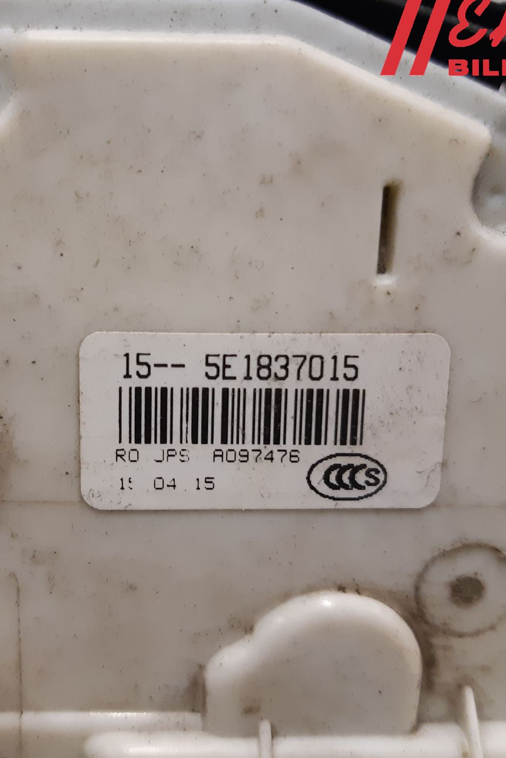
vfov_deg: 51.9
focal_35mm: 37
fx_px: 780
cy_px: 379
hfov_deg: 35.6
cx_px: 172
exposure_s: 1/50
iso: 200
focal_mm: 3.93
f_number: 1.7
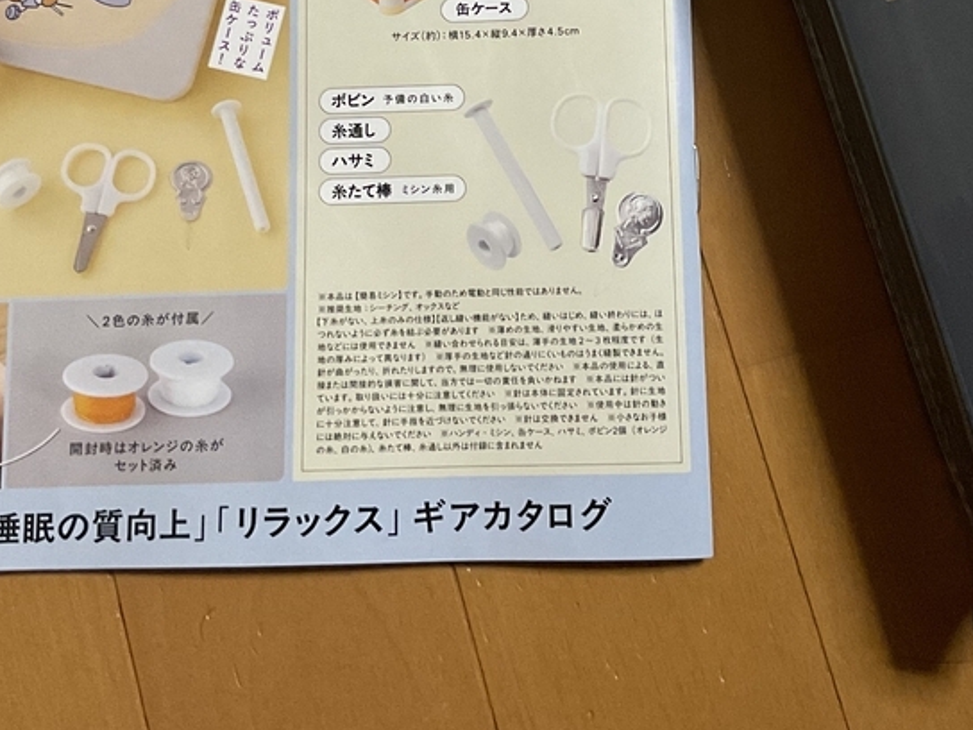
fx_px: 1799
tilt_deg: -79.3
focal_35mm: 64
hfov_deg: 30.2
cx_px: 547
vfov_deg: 21.9
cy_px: -30
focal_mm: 3
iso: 200
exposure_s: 1/60
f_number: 1.8
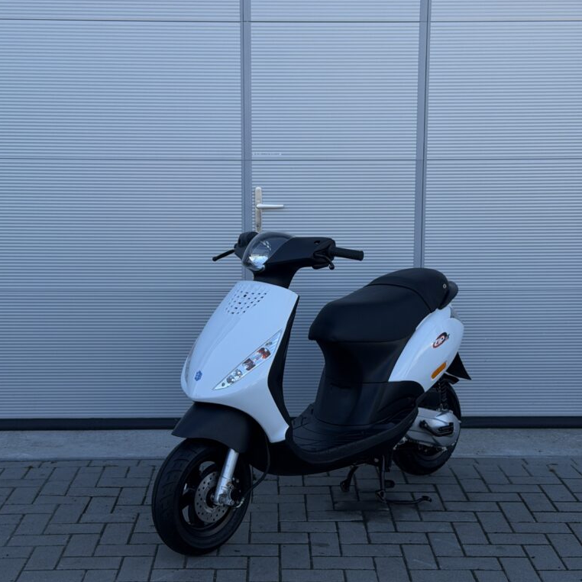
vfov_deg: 30.0
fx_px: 1084
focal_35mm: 57
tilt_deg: -10.3
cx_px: 289
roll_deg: +0.4
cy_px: 314
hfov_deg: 30.0
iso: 64
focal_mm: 6.76
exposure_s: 1/1608
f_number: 1.78
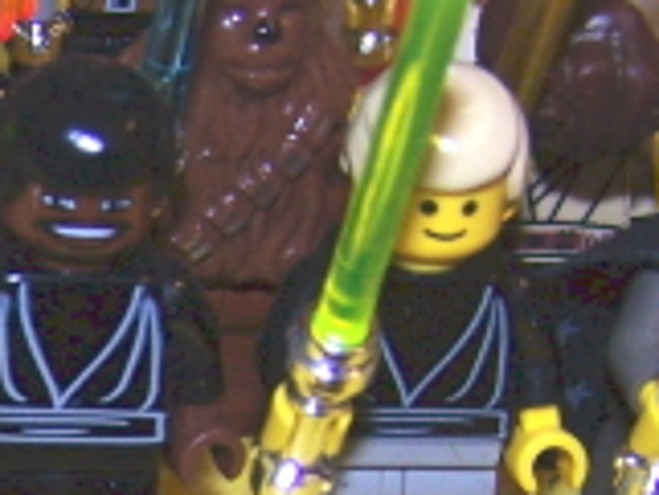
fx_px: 2877
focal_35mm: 151
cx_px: -278
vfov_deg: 9.7
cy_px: 642
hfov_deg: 12.5
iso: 140
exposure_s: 1/60
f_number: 2.8
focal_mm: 6.3
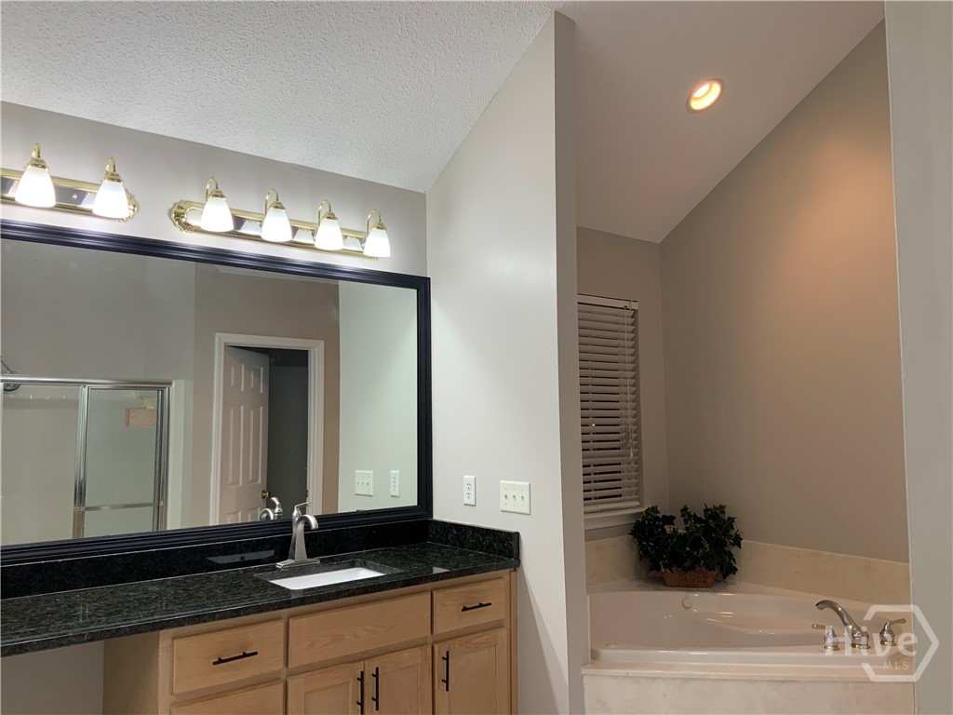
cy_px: 358
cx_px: 476
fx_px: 798
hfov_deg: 61.7
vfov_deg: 48.2
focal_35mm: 29
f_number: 1.8
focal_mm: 3
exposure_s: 1/60
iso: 40
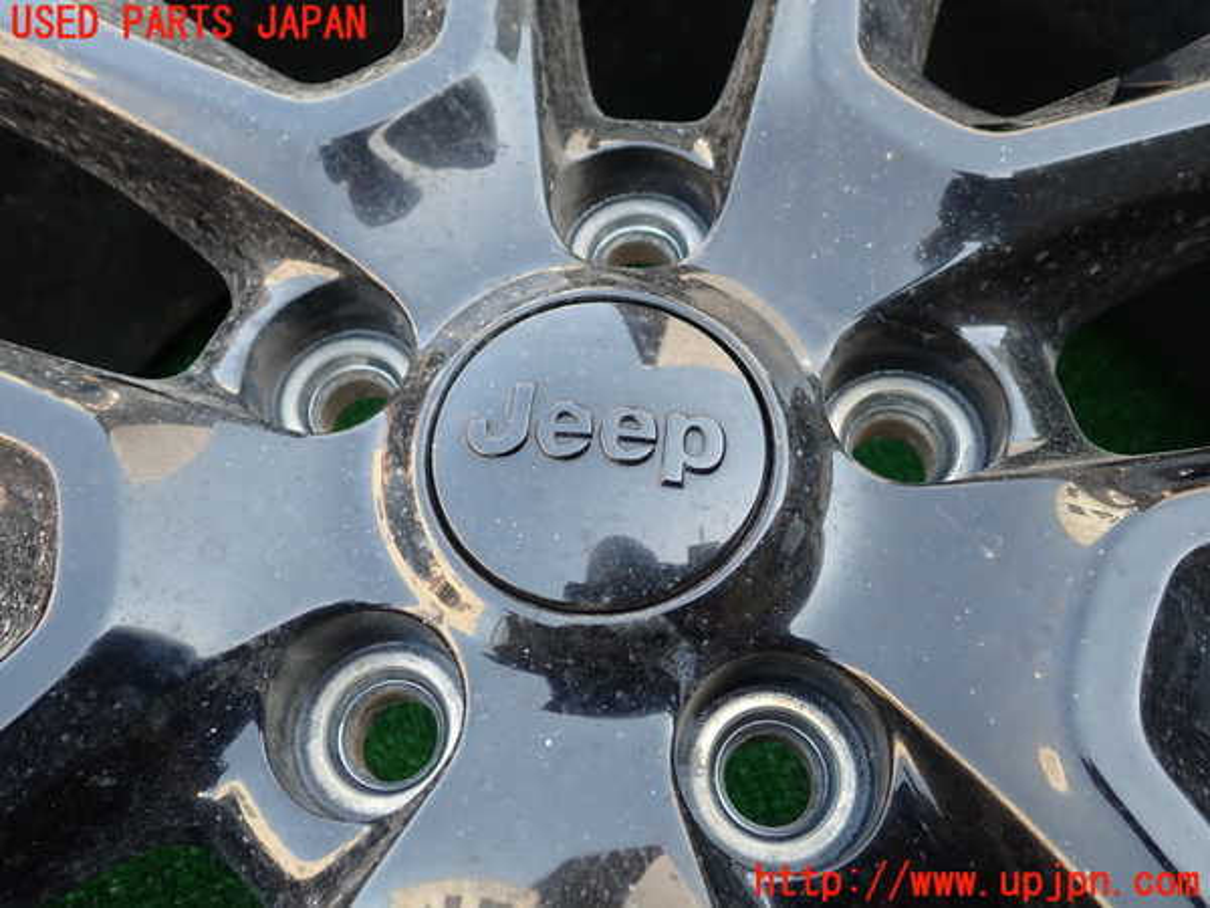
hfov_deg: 60.0
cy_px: 454
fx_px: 1049
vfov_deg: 46.8
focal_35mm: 30
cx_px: 605
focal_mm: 5.4
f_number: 2.3
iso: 100
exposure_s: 1/100
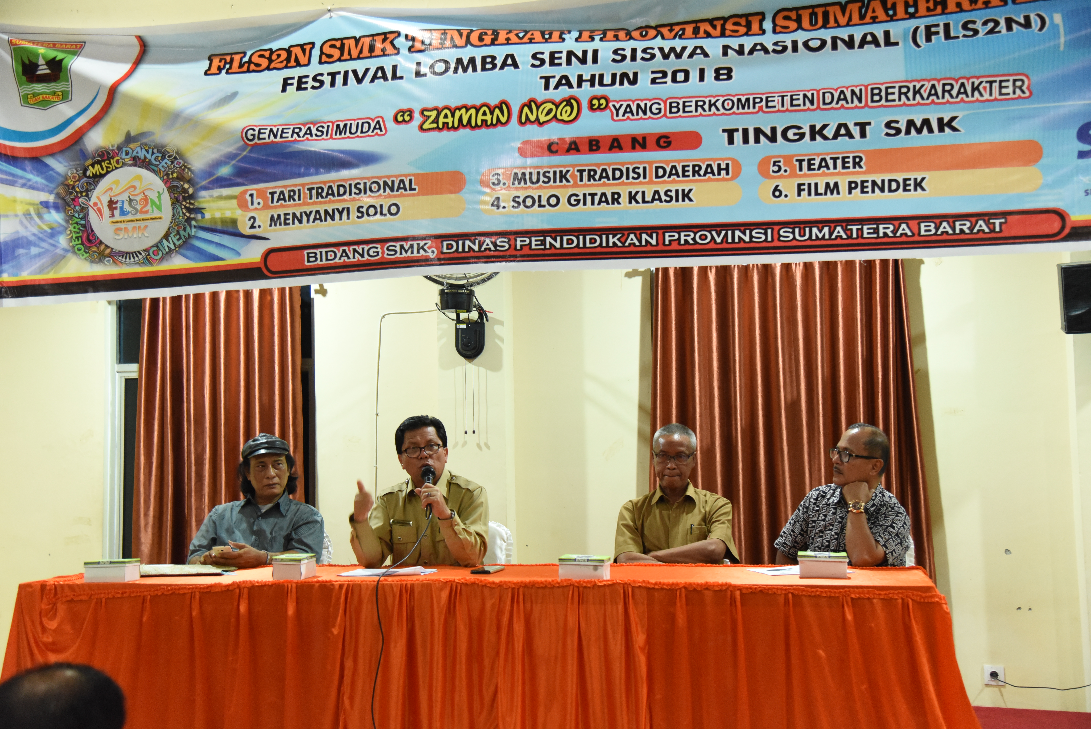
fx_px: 1395
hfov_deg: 42.7
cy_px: 364
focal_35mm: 46
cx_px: 546
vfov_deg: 29.3
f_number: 4
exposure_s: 1/30
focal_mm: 46
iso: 4000
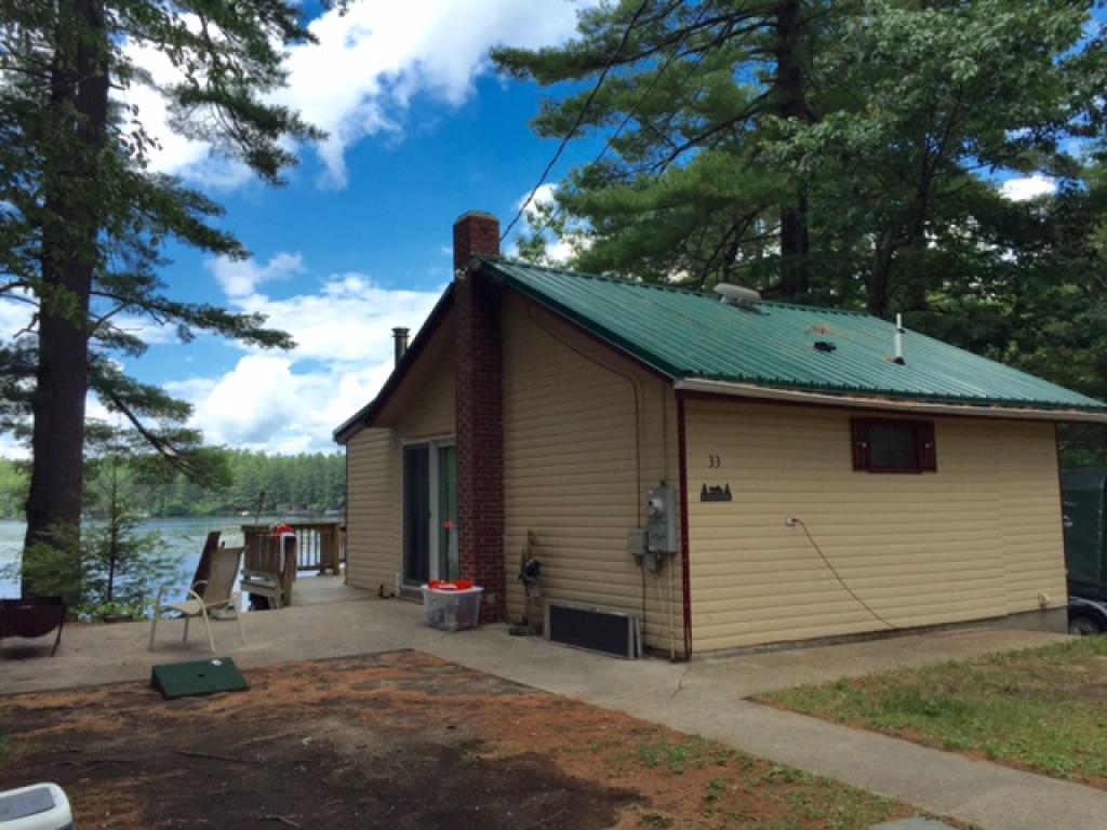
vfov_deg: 48.2
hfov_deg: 61.7
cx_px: 554
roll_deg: -0.9
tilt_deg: +4.1
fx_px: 927
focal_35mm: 29
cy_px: 415
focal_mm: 4.15
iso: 32
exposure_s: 1/1319
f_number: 2.2
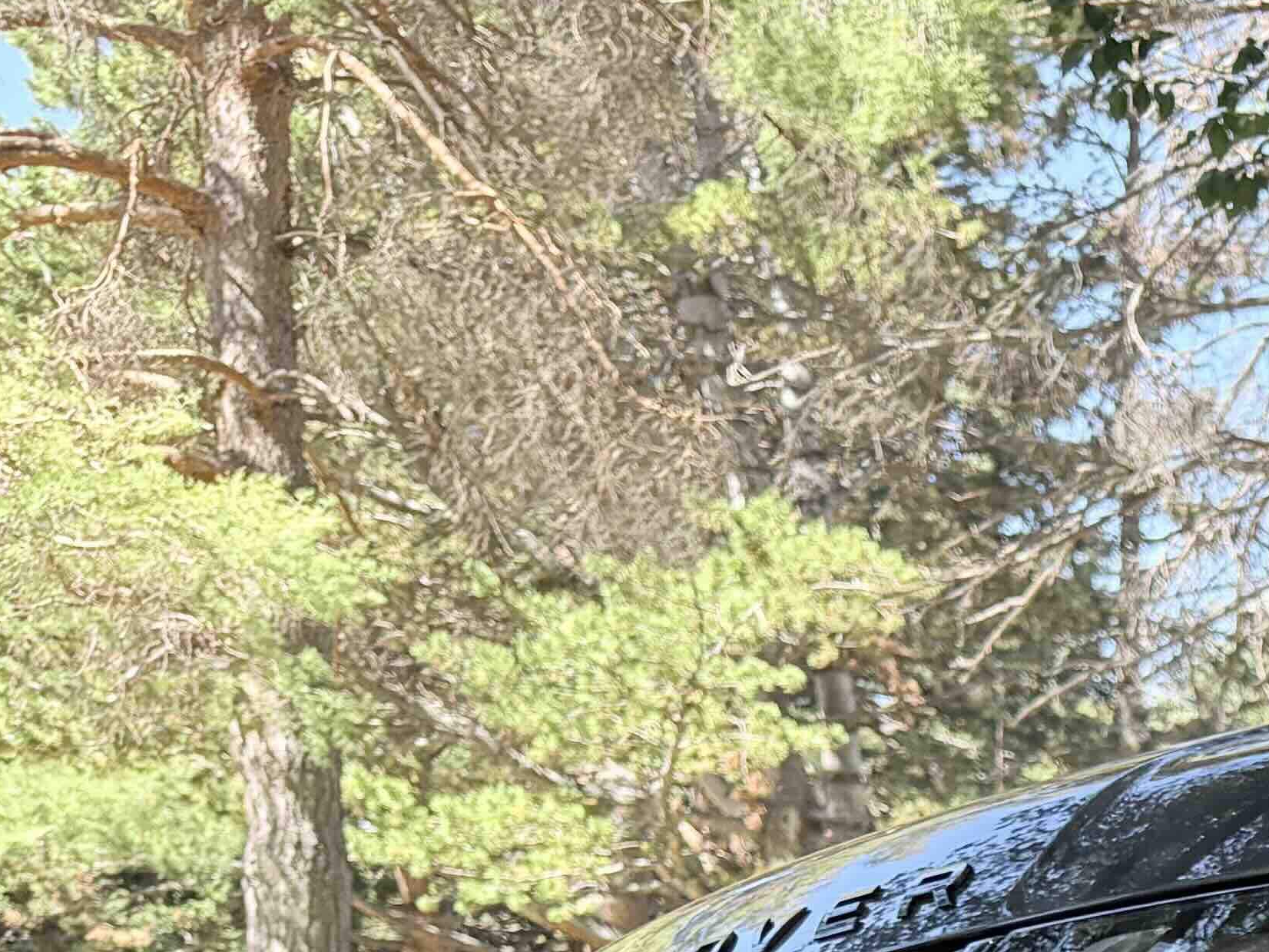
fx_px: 3043
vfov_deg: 16.0
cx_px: 2190
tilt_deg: -7.7
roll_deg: -0.4
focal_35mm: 83
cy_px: 1517
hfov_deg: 18.9
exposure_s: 1/351
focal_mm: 6.76
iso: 100
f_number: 1.78
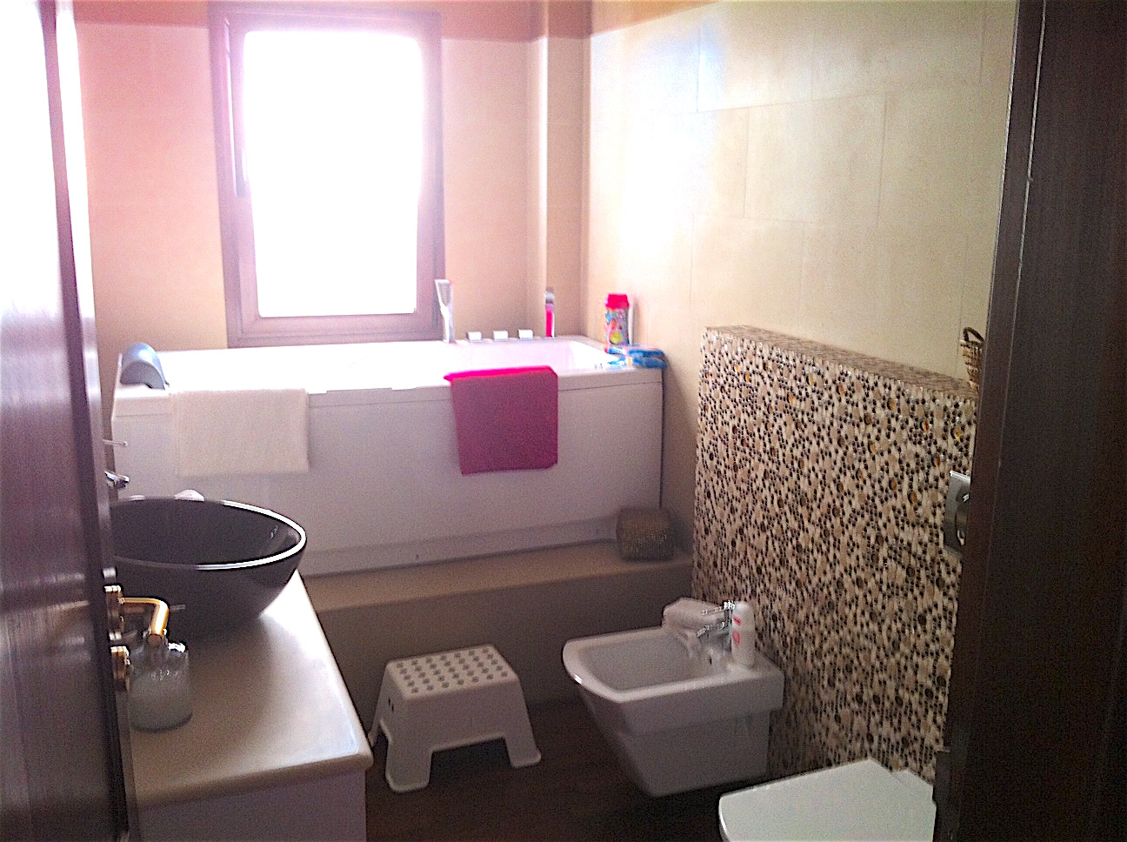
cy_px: 421
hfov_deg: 52.7
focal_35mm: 35
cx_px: 564
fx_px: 1138
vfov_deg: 40.6
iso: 125
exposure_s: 1/15
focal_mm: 3.85
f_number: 2.8
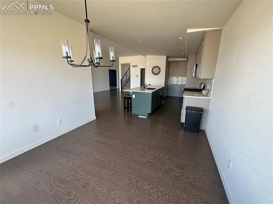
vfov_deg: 85.6
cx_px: 136
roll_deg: -0.7
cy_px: 102
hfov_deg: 102.1
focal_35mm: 14
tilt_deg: -9.5
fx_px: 110
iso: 125
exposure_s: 1/99
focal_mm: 2.22
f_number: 2.2
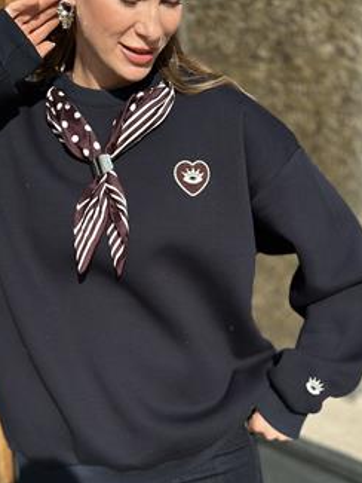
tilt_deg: -13.7
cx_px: 145
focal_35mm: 61
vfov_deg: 31.6
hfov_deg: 24.0
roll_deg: +2.0
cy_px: 282
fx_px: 850
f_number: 1.78
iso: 100
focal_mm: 6.86
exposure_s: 1/4184
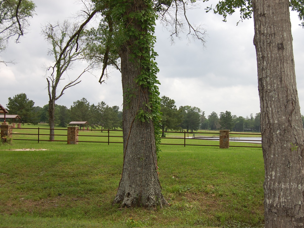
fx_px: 430
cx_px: 161
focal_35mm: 49
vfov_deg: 29.7
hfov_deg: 38.9
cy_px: 114
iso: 200
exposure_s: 1/500
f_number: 6.3
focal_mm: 30
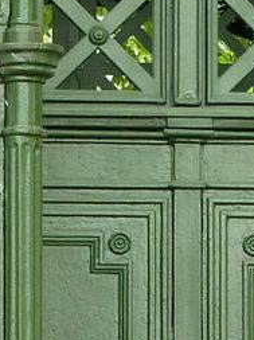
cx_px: -5
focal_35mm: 285
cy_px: 227
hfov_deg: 5.2
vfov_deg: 7.0
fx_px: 2795
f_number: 3.7
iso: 200
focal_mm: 7.3
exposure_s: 1/30
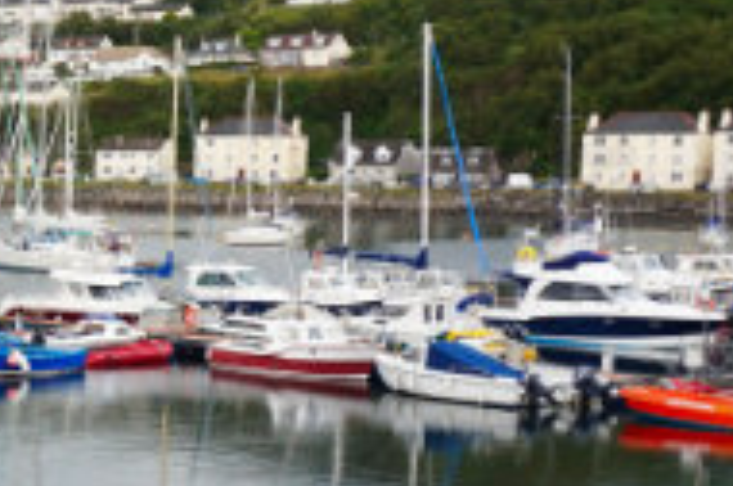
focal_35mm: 101
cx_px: -370
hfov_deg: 18.0
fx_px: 2053
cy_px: 320
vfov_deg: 13.5
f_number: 7.1
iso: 100
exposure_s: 1/80
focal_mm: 16
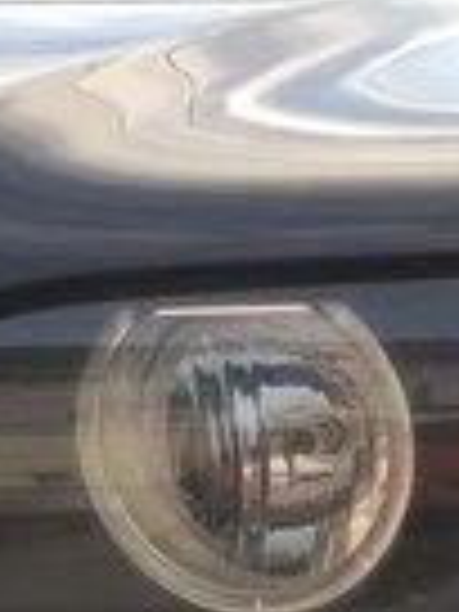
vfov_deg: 17.1
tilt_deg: -16.7
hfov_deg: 13.3
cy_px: 864
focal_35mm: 106
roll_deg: -1.5
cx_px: 652
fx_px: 1874
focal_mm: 4.15
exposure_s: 1/106
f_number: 2.2
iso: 32
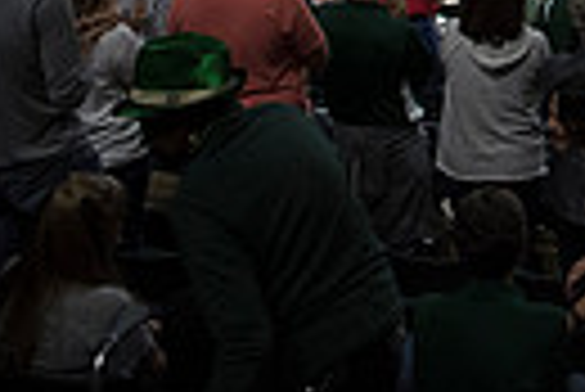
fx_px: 1741
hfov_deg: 16.8
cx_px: 954
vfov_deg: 11.5
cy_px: -408
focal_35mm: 107
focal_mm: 24
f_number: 2.8
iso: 2000
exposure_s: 1/1000
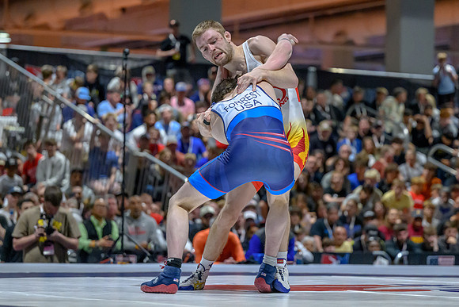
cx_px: 275
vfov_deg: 9.6
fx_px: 1818
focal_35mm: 143
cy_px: 144
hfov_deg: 14.4
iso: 6400
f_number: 2.8
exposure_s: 1/640
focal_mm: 101
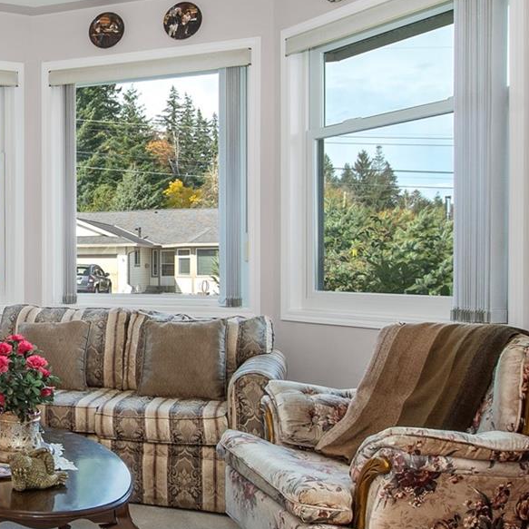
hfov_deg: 35.5
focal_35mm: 42
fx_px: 726
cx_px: -22
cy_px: 275
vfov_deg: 40.0
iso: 320
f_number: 8
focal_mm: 12
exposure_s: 1/20
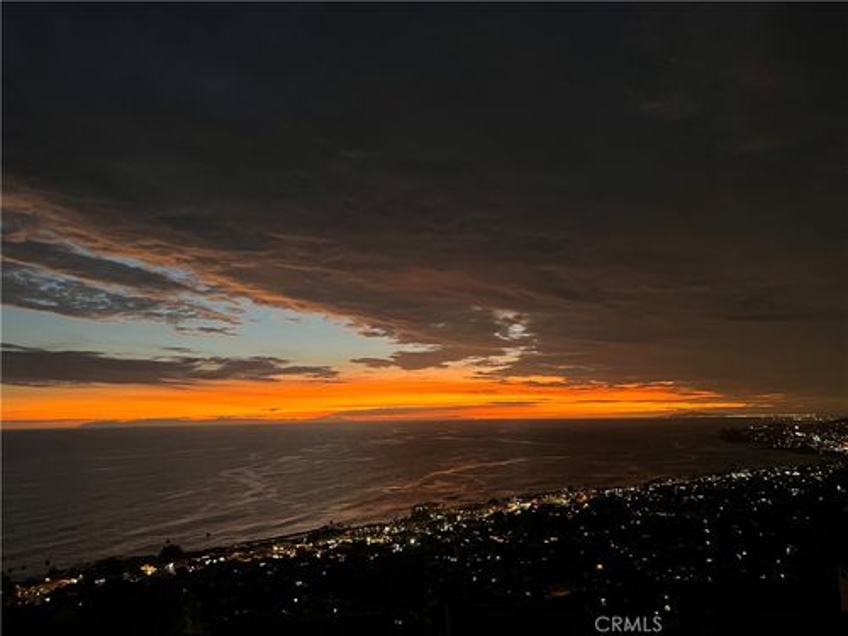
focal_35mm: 26
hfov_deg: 67.3
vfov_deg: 53.1
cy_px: 318
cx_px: 424
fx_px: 637
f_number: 1.5
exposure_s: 1/30
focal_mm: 5.7
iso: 640
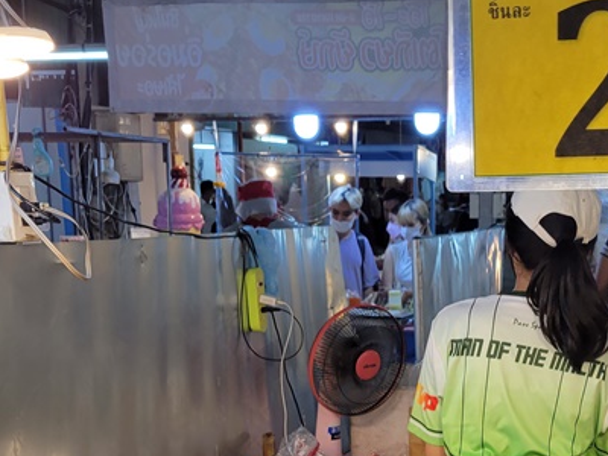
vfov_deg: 21.6
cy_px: 479
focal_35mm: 65
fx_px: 1142
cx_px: 441
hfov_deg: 29.4
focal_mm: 5.4
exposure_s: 1/120
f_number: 1.8
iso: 64
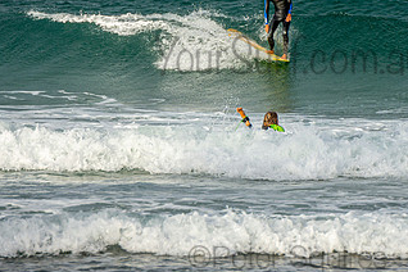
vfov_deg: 2.4
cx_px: 287
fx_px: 6380
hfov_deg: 3.7
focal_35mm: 563
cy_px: 44
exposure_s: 1/1600
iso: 200
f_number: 5.6
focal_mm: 200
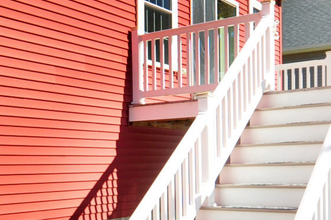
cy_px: 173
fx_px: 524
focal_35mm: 57
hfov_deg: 33.6
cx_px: 48
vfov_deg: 23.4
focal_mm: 10
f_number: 8
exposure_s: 1/200
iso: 200
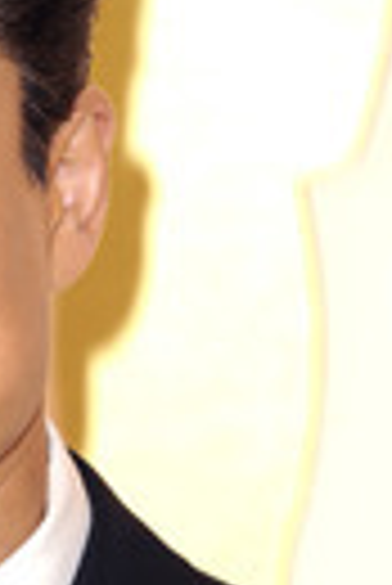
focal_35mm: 926
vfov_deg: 2.2
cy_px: 522
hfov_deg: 1.5
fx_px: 15083
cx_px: -151
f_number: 6.3
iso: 1600
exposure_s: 1/200
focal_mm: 300
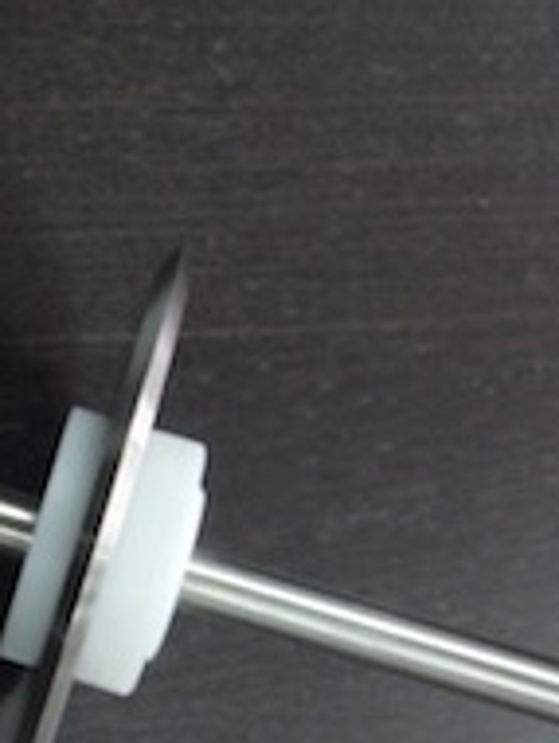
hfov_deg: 14.6
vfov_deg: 19.2
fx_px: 2170
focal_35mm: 101
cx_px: 78
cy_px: 622
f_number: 4
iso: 400
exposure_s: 1/10
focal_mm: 8.4
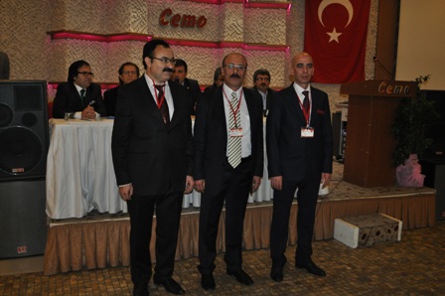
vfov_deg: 39.9
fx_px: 408
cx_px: 222
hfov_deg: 57.3
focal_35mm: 33
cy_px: 148
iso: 800
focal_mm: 22
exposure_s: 1/60
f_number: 4
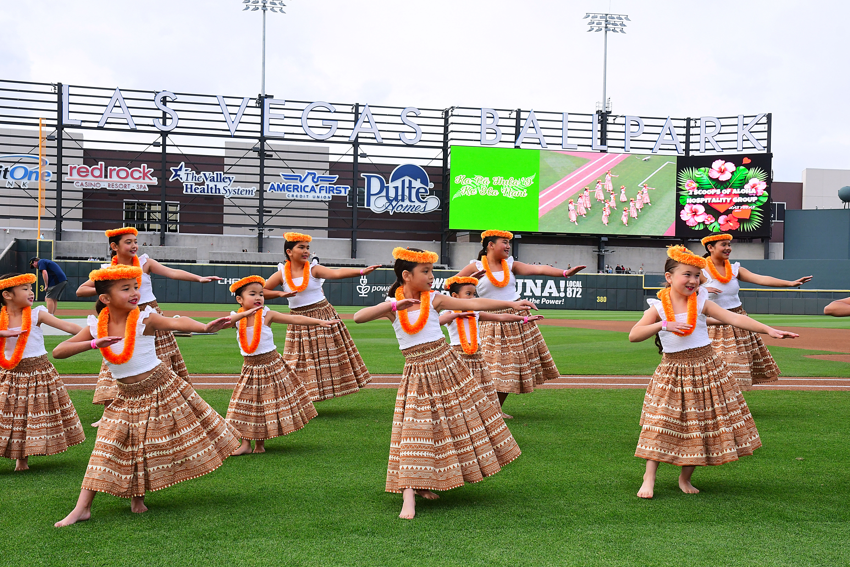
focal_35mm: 45
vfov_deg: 29.9
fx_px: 1062
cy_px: 284
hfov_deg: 43.6
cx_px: 425
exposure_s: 1/250
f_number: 9
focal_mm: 30
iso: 1000
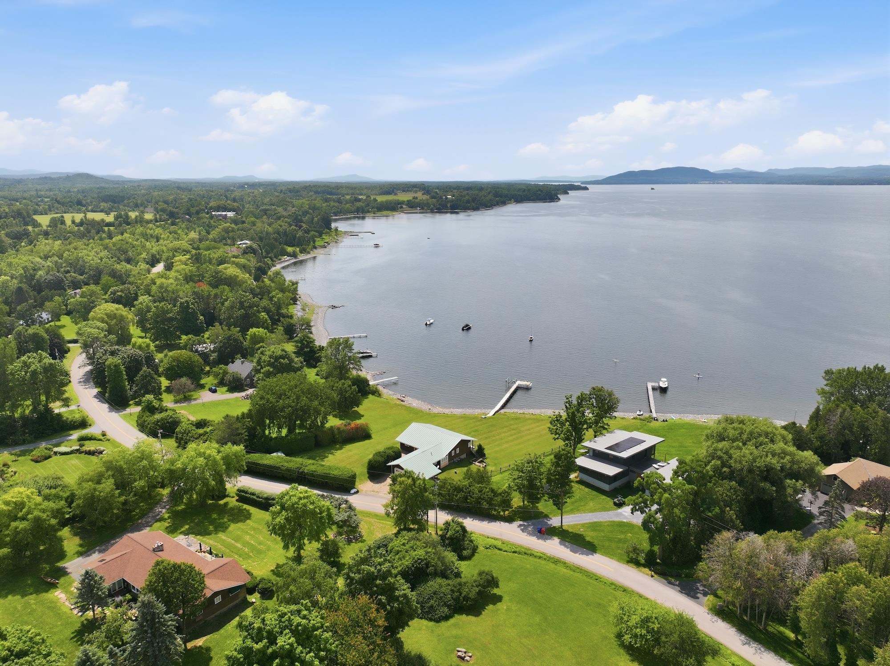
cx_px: 445
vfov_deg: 56.8
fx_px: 617
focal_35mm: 24
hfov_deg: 71.6
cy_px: 333
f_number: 2.8
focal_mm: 12.3
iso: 100
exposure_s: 1/200
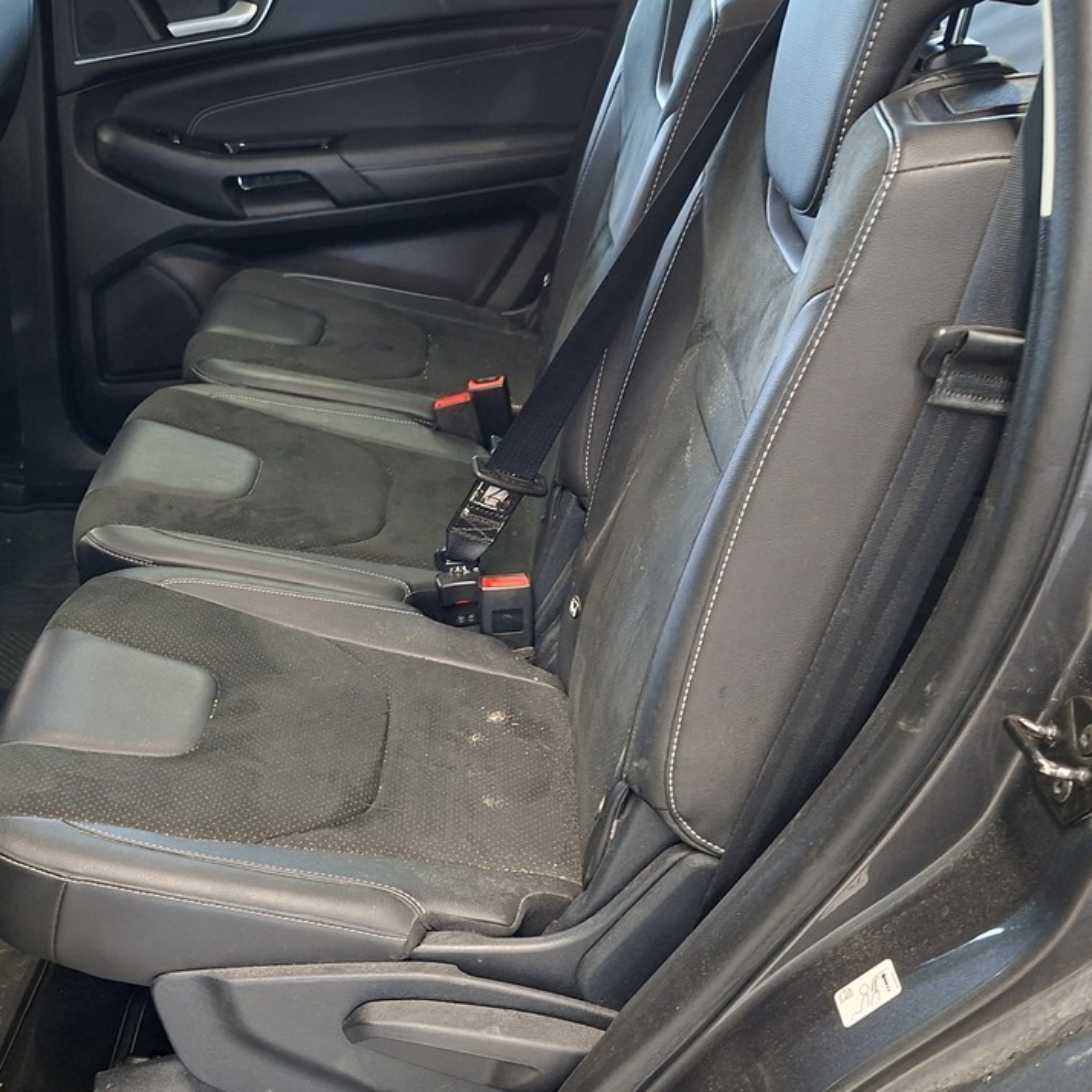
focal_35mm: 41
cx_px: 372
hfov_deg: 40.5
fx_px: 1463
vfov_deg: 40.8
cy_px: 645
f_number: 1.8
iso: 500
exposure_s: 1/25
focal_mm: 5.54
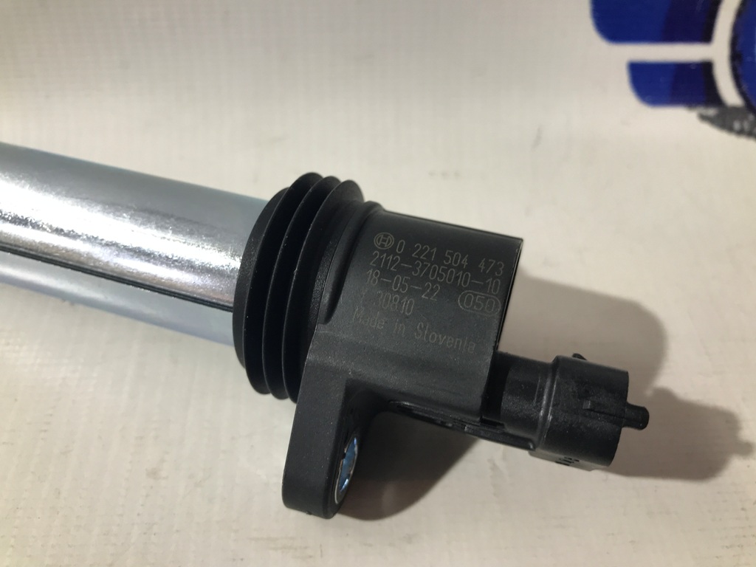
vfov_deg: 49.7
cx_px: 378
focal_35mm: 28
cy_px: 284
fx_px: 612
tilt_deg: -48.0
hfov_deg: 63.4
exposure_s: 1/50
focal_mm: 3.99
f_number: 1.8
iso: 32
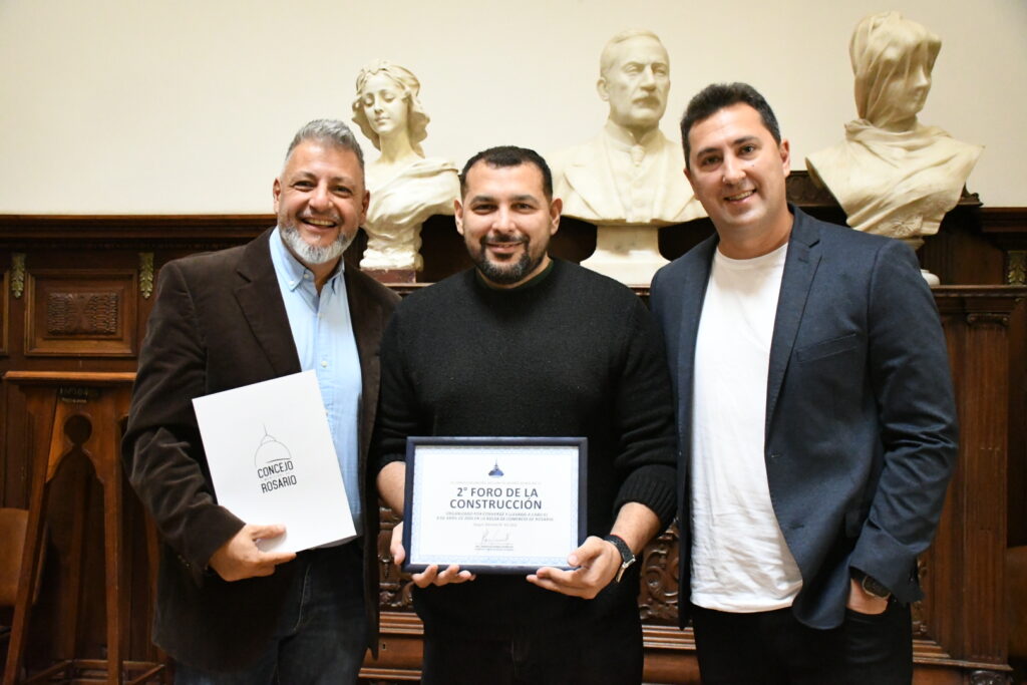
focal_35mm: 40
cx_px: 514
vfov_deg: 33.4
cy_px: 342
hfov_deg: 48.5
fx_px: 1141
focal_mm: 27
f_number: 4
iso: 12800
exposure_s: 1/125
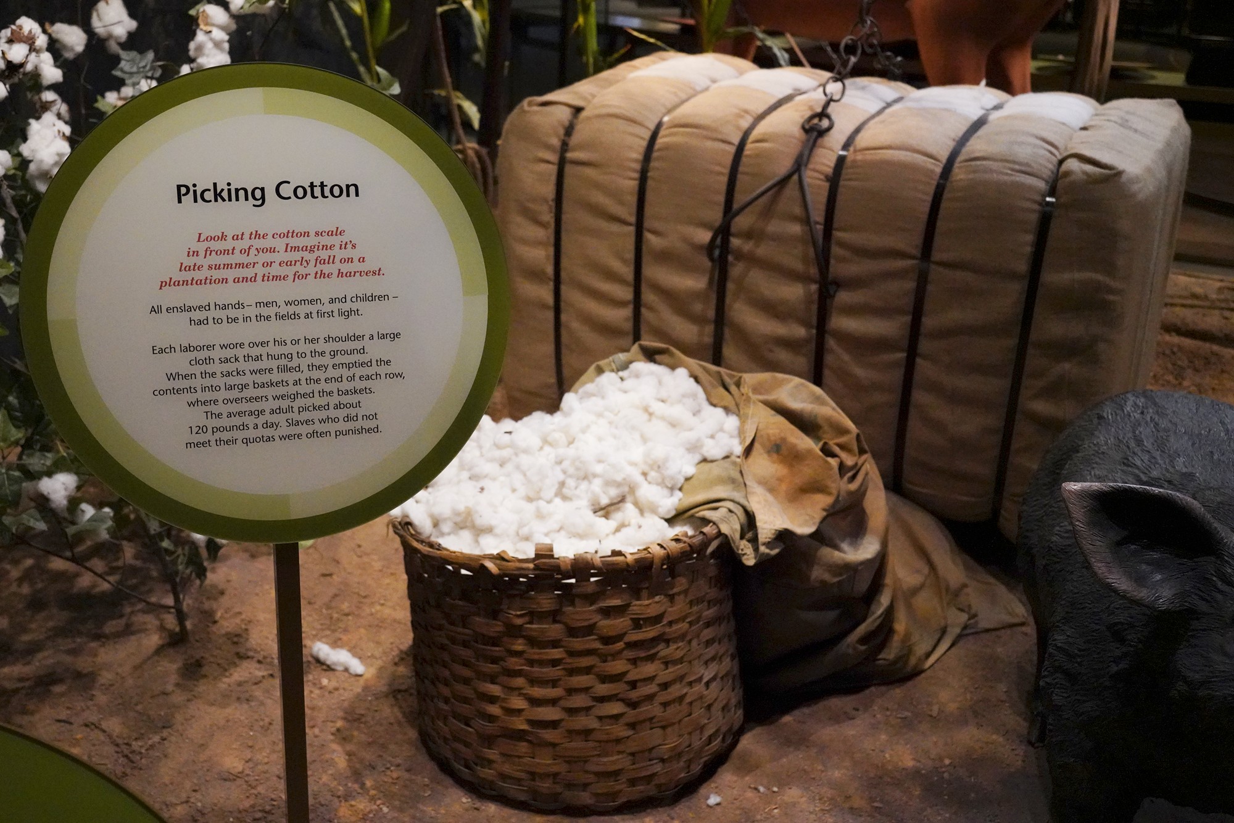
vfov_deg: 36.9
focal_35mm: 36
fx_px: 1234
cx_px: 617
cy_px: 412
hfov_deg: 53.1
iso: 10000
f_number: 5
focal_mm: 36
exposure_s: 1/100
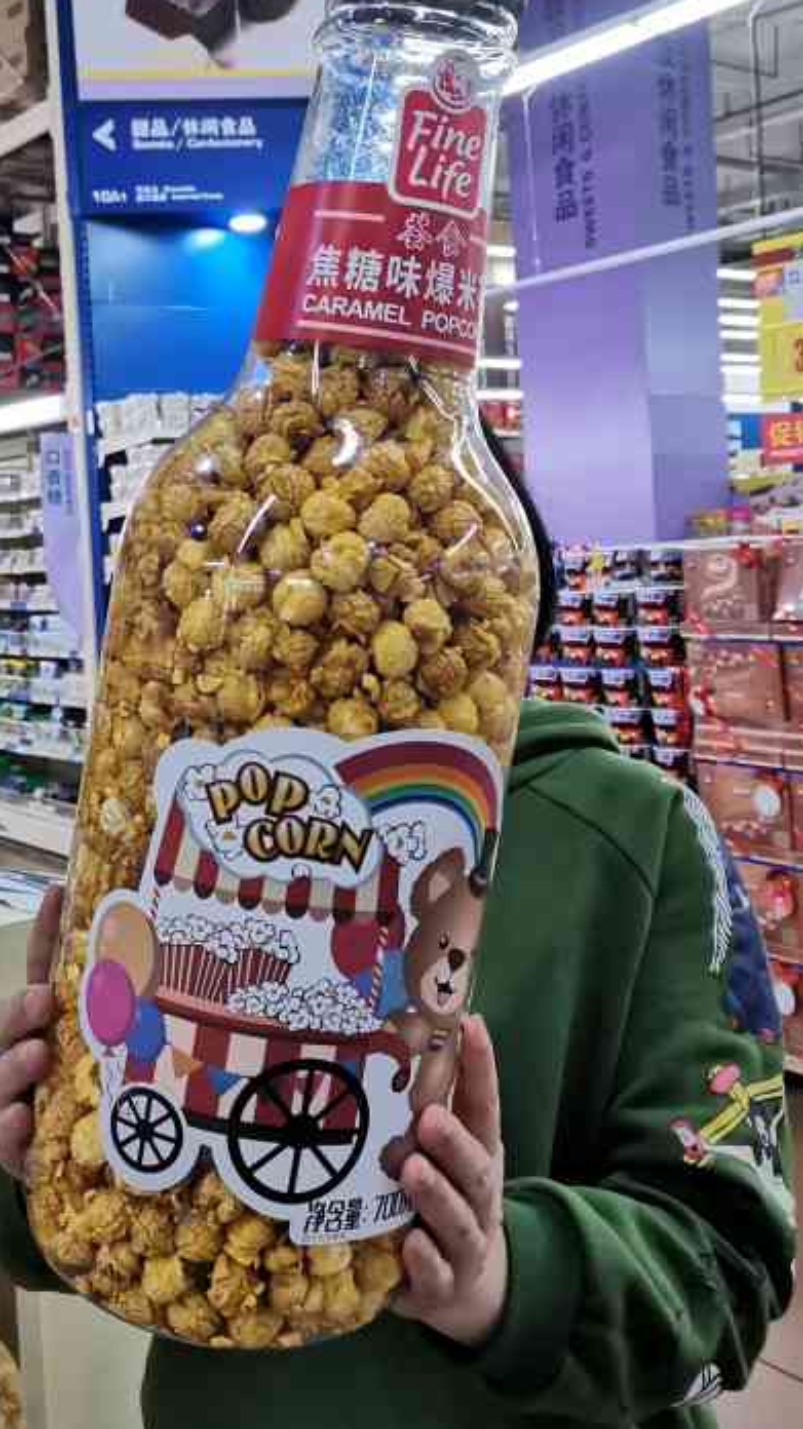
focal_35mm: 38
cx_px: 285
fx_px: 1440
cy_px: 541
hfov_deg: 31.0
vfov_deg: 52.3
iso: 640
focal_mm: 4.75
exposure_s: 1/50
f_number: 1.8
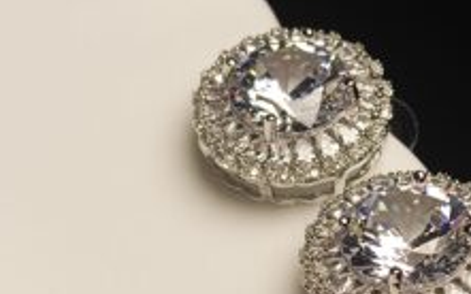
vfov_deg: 12.2
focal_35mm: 107
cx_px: 371
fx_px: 1373
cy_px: 233
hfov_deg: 19.3
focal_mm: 3.98
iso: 50
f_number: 1.8
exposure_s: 1/165
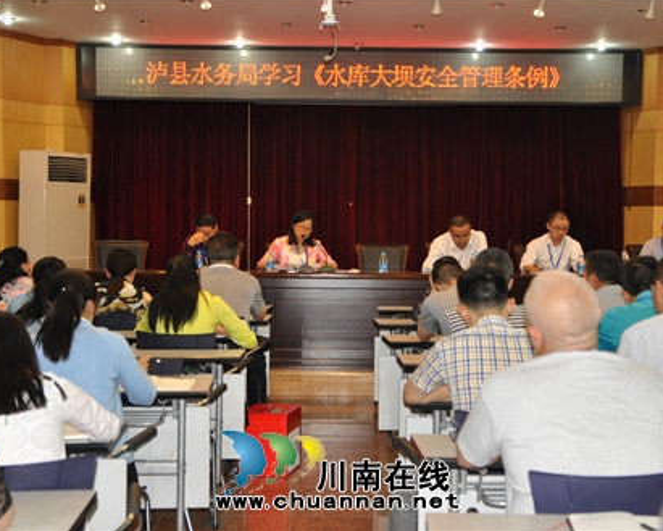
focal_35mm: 65
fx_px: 1276
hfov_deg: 29.1
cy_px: 265
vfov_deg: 23.5
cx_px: 357
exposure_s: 1/60
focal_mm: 38
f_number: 3.5
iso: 800
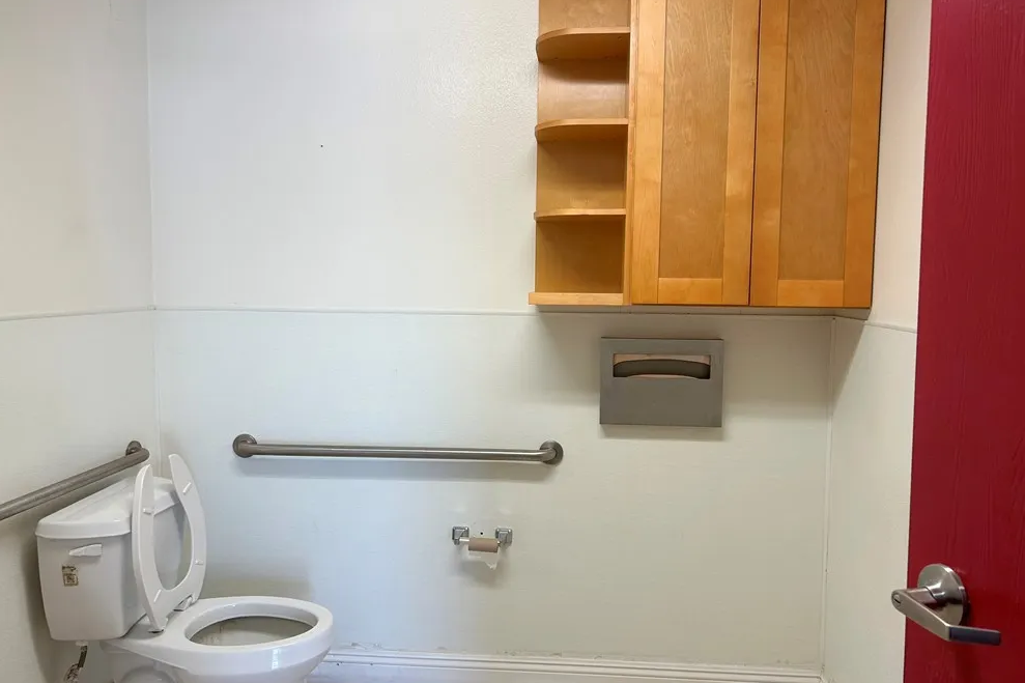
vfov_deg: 46.4
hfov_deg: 65.5
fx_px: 797
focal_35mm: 28
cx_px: 518
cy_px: 343
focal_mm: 5.7
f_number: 1.5
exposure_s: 1/120
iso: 80
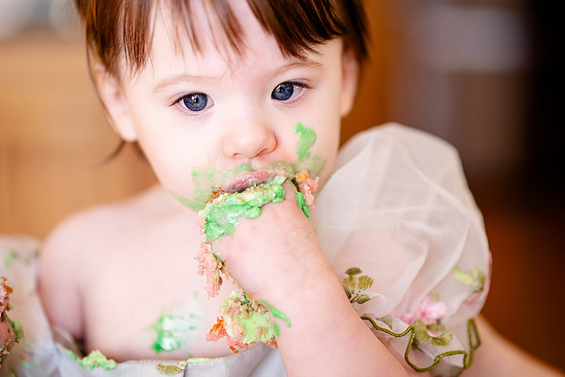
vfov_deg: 16.1
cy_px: 188
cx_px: 282
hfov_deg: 23.9
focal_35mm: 85
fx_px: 1334
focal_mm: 85
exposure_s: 1/250
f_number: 2.2
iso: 250
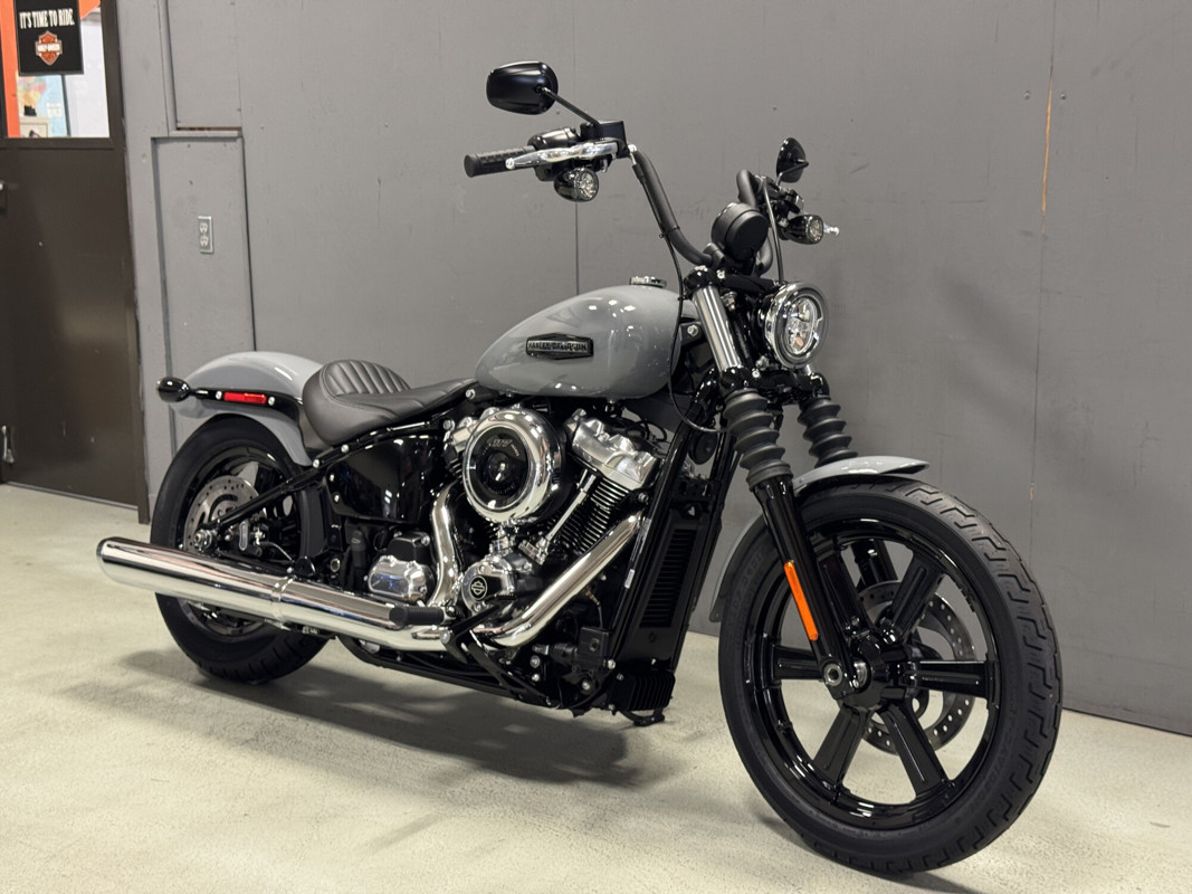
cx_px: 596
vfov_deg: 30.3
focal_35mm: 48
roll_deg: -0.2
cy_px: 447
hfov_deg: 39.7
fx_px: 1653
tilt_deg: -11.4
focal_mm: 6.76
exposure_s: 1/60
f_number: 1.78
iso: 250
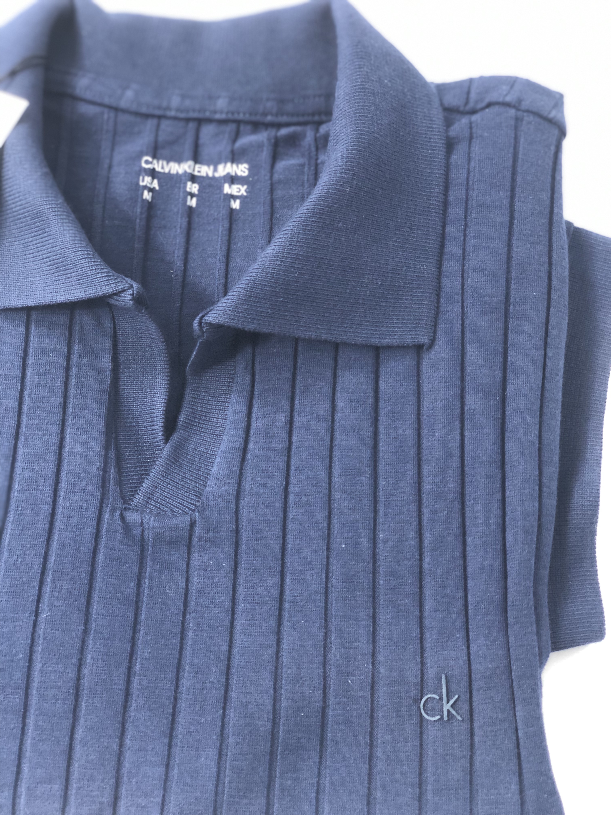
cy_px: 408
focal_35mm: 52
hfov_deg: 28.0
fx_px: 1224
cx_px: 306
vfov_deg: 36.8
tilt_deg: -72.0
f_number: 2.4
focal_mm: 6
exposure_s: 1/40
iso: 80
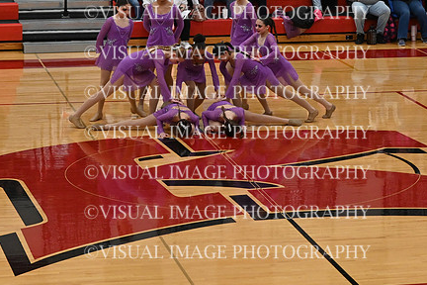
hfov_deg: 14.6
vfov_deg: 9.7
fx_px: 1672
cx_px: 227
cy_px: 112
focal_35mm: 141
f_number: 4
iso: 5000
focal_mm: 70
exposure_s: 1/400
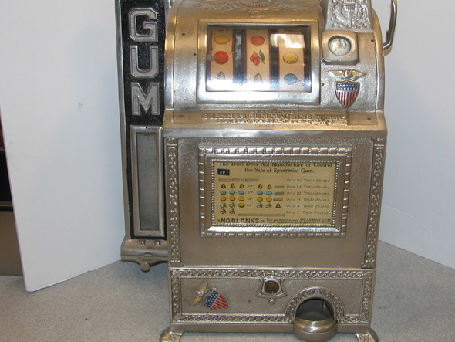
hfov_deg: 37.5
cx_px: 244
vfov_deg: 28.5
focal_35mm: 51
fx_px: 671
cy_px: 137
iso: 100
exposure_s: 1/30
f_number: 2.9
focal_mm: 10
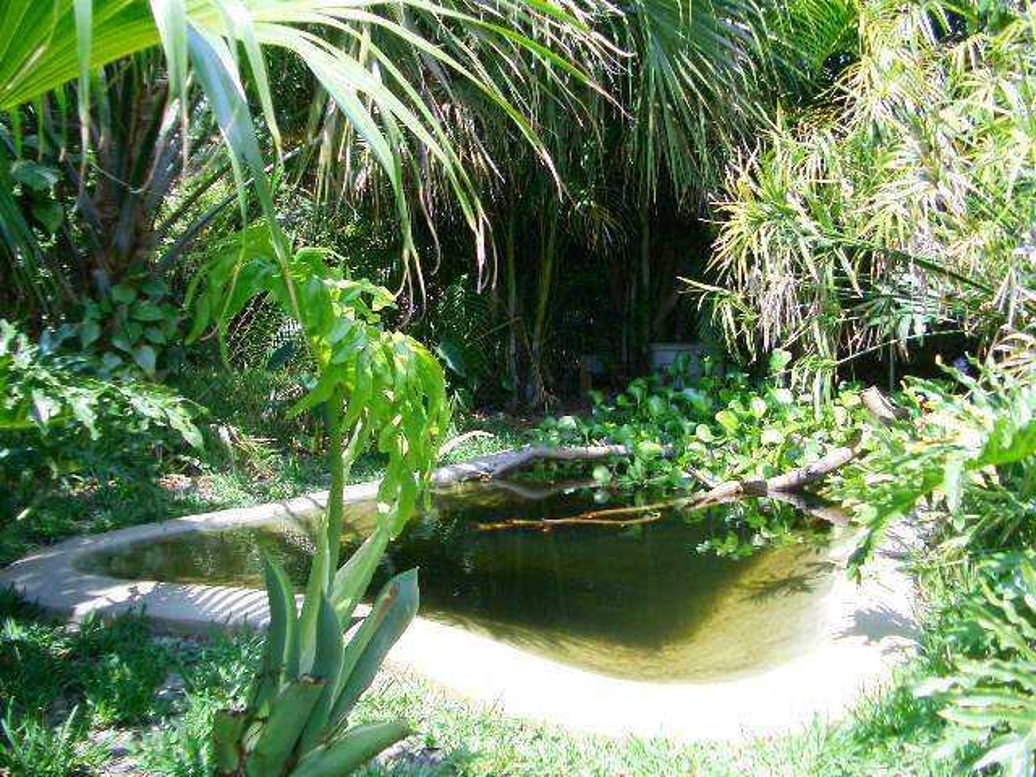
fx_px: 1047
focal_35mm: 35
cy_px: 388
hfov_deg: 52.6
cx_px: 518
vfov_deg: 40.7
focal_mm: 5.8
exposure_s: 1/640
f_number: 2.6
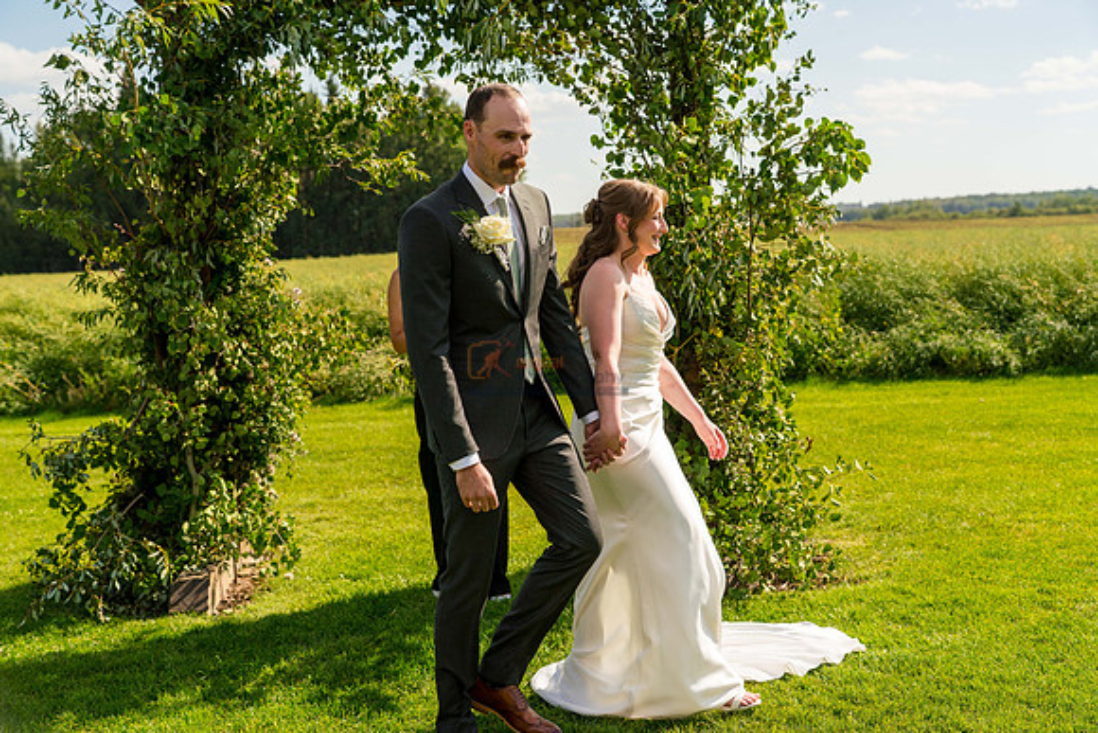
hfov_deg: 39.6
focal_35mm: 50
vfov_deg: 27.0
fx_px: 1525
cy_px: 366
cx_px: 549
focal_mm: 50
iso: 400
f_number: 4.5
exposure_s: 1/2000
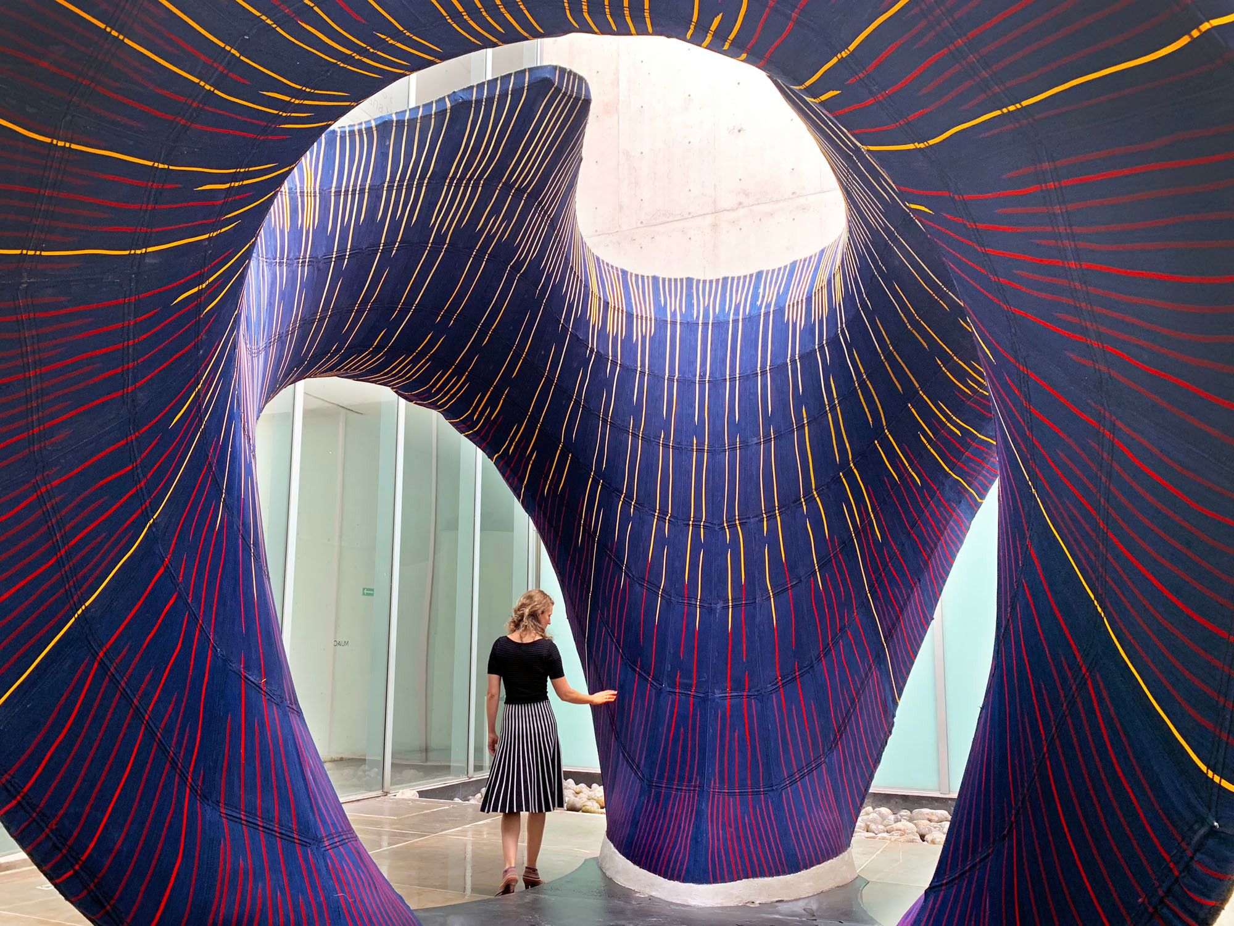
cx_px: 617
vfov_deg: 53.1
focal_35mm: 26
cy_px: 463
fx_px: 927
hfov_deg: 67.3
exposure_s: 1/72
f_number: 1.8
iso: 100
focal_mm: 4.25
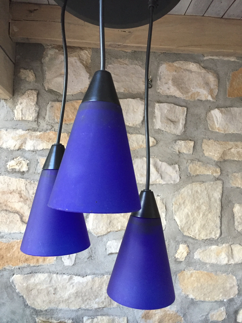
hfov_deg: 48.2
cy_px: 162
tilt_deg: +3.9
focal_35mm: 29
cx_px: 121
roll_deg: -0.8
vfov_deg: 61.7
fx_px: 270
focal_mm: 4.15
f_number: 2.2
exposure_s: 1/33
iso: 250
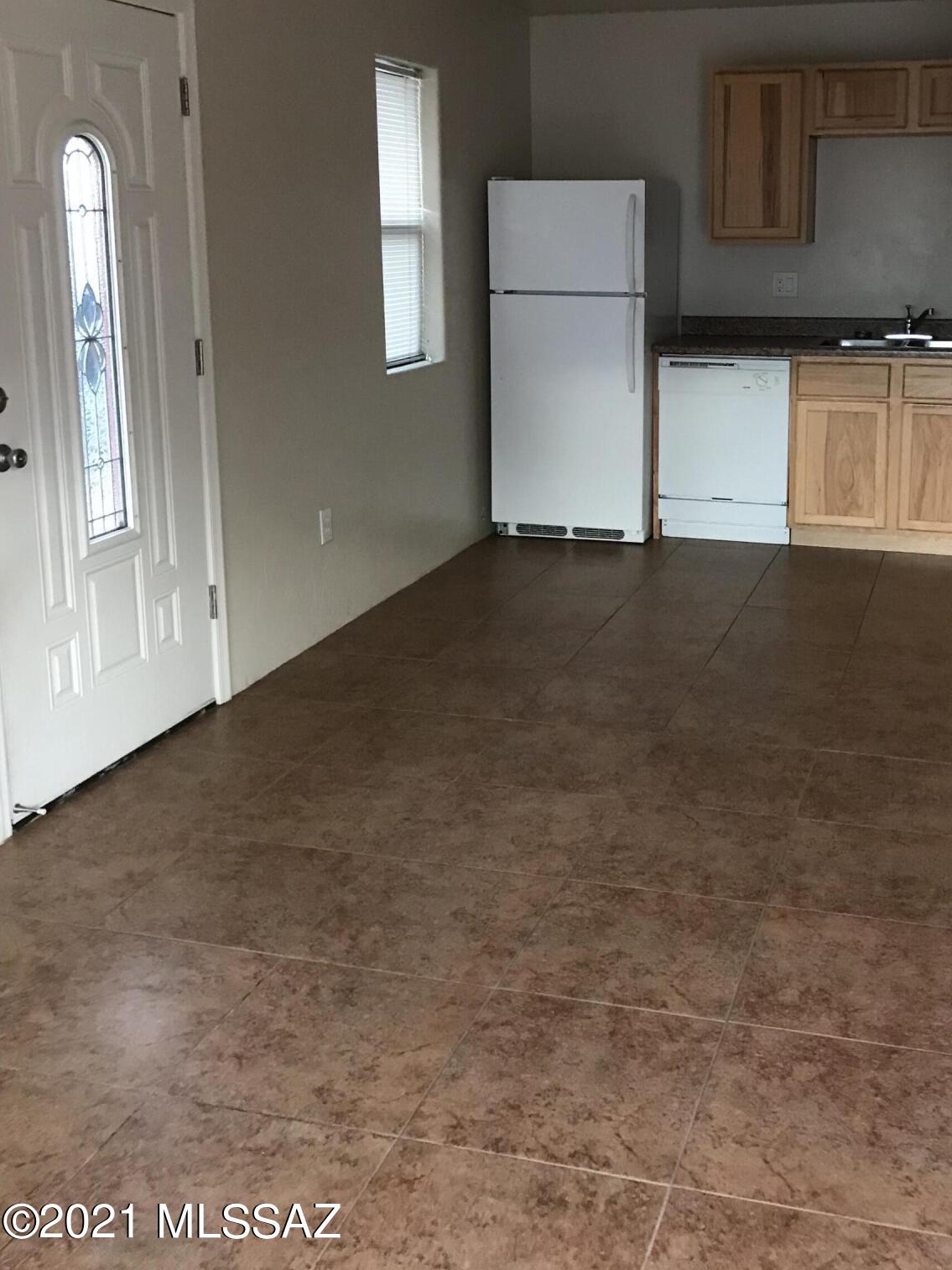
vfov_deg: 49.5
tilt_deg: -8.8
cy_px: 460
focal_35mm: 37
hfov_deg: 38.3
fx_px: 1357
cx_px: 628
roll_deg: -0.5
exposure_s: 1/15
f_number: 1.8
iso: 100
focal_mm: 3.99
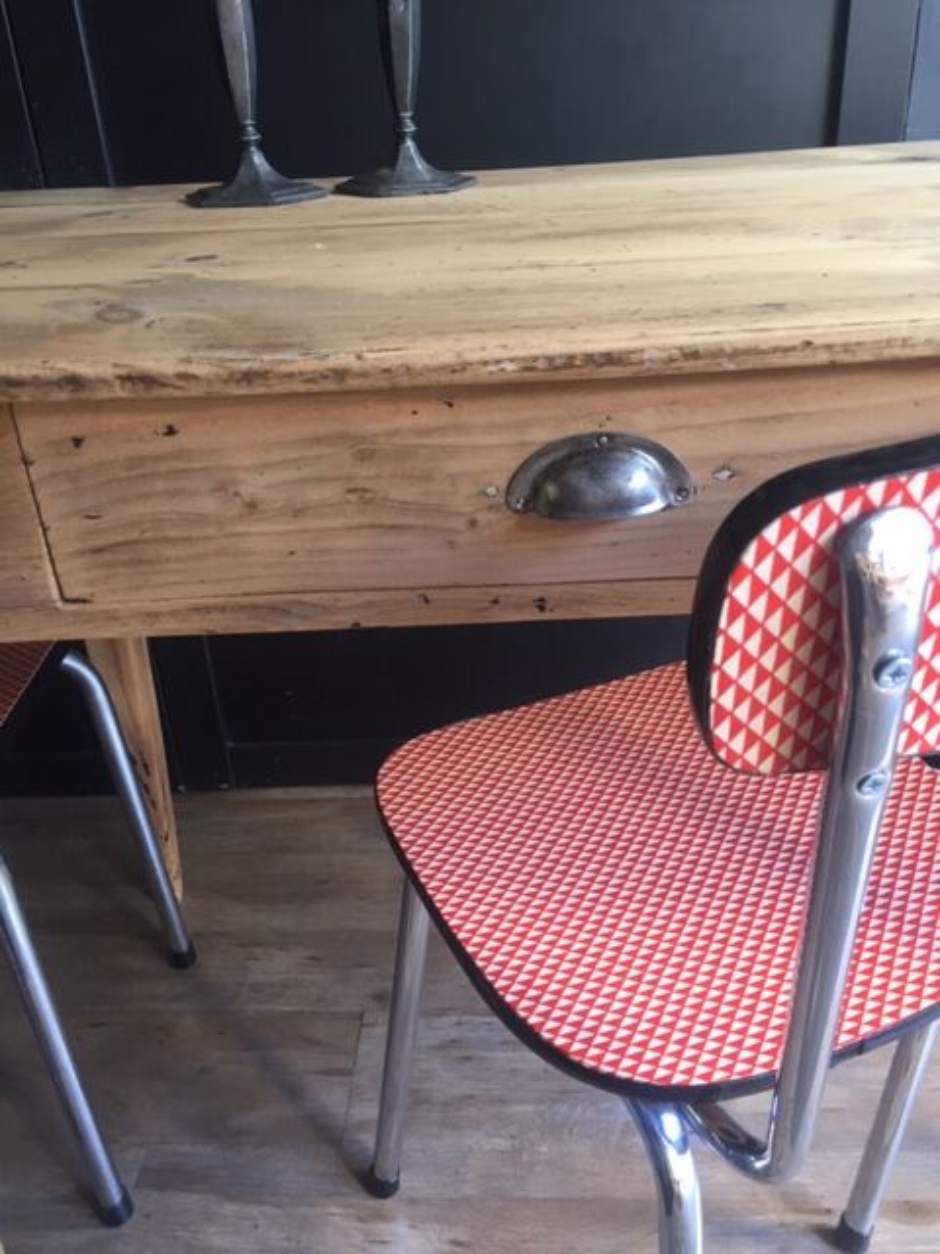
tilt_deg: -28.9
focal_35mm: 29
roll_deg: +4.5
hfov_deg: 48.2
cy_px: 627
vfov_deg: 61.7
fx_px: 1050
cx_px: 470
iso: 125
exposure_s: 1/33
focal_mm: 4.15
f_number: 2.2
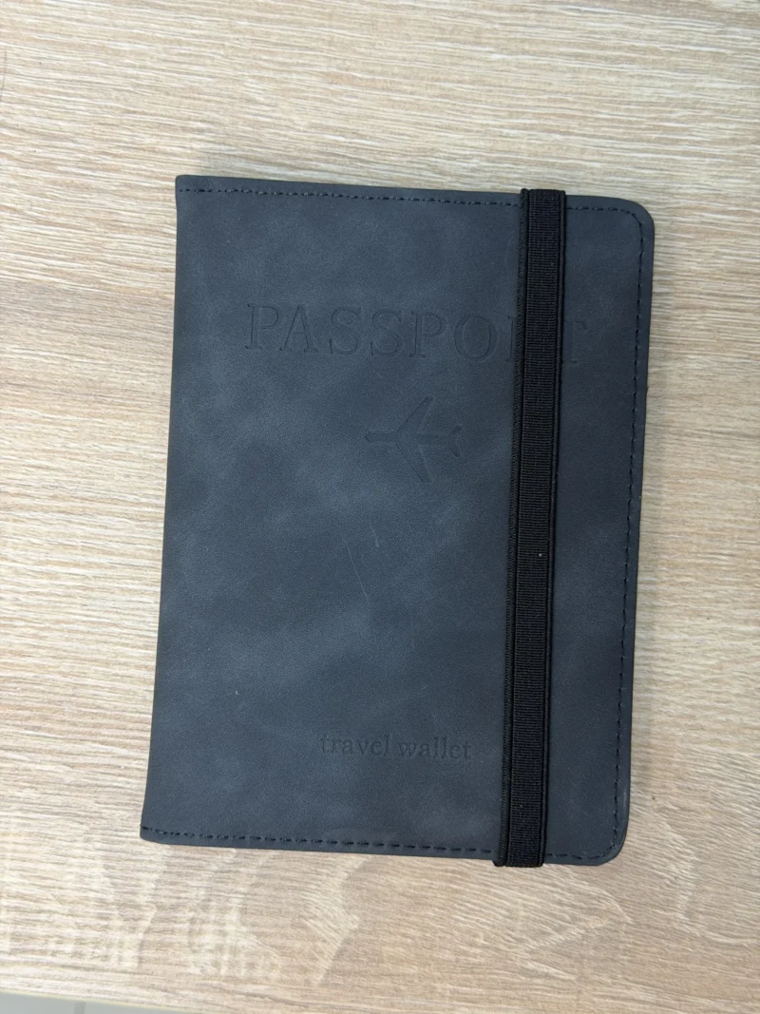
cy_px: 507
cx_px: 380
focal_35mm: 48
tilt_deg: -89.2
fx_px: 1405
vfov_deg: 39.7
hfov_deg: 30.3
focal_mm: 6.76
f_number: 1.78
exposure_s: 1/99
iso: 80
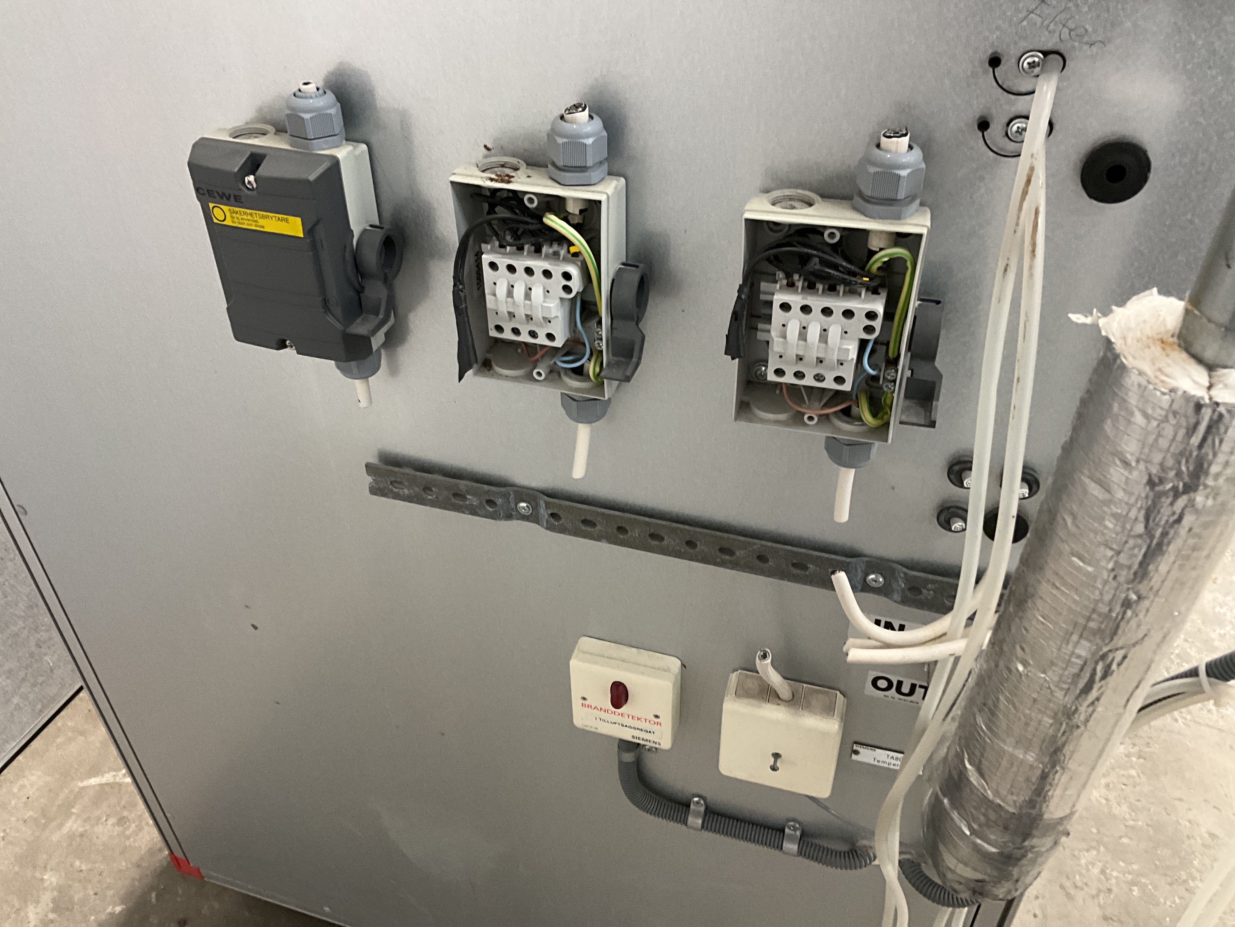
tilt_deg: -38.3
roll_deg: +0.0
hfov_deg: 61.7
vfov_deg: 48.2
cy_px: 464
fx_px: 1035
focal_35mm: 29
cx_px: 618
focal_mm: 3
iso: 320
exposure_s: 1/50
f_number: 1.8
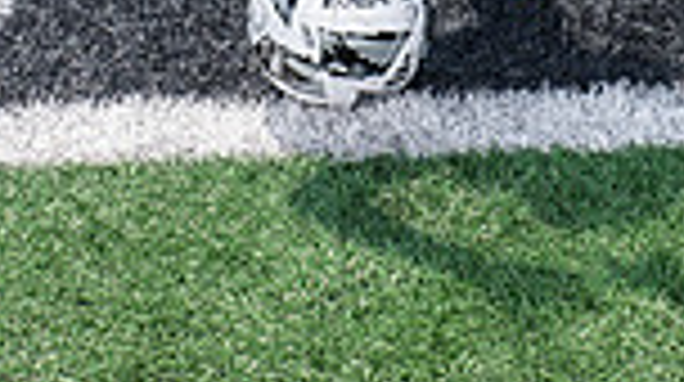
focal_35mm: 143
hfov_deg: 15.0
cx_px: 536
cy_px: -544
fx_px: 2590
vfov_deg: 7.8
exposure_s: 1/320
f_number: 7.1
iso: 100
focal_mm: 46
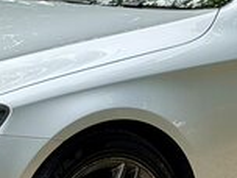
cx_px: 187
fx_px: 1732
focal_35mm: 253
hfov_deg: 7.8
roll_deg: +0.8
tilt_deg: -8.7
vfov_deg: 5.9
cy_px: 153
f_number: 1.78
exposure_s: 1/1575
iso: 64
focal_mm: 6.76
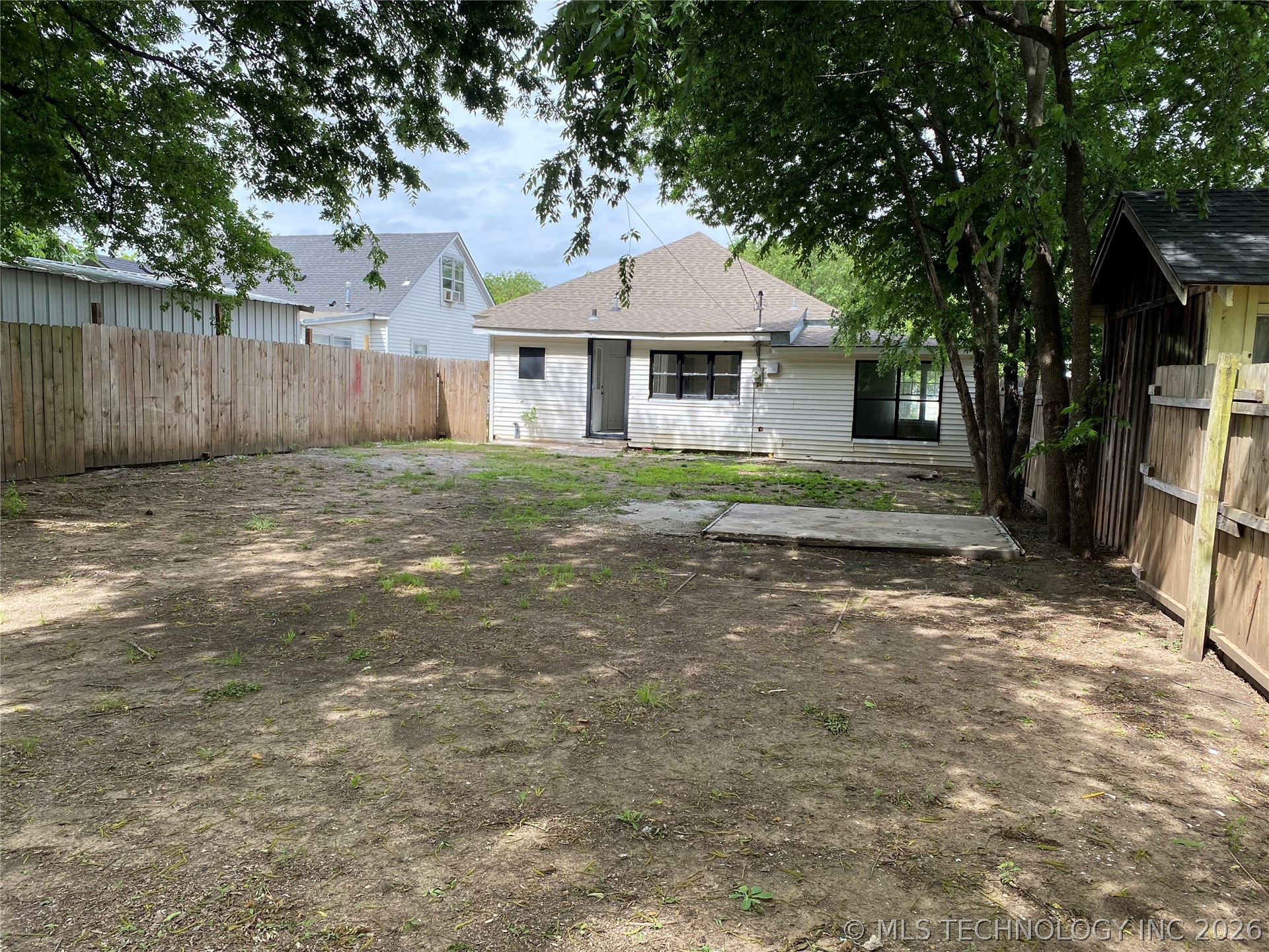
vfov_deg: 53.1
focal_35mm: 26
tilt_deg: -6.7
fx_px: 953
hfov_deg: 67.3
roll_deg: -2.1
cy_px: 476
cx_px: 634
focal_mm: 4.25
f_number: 1.8
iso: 32
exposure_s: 1/666
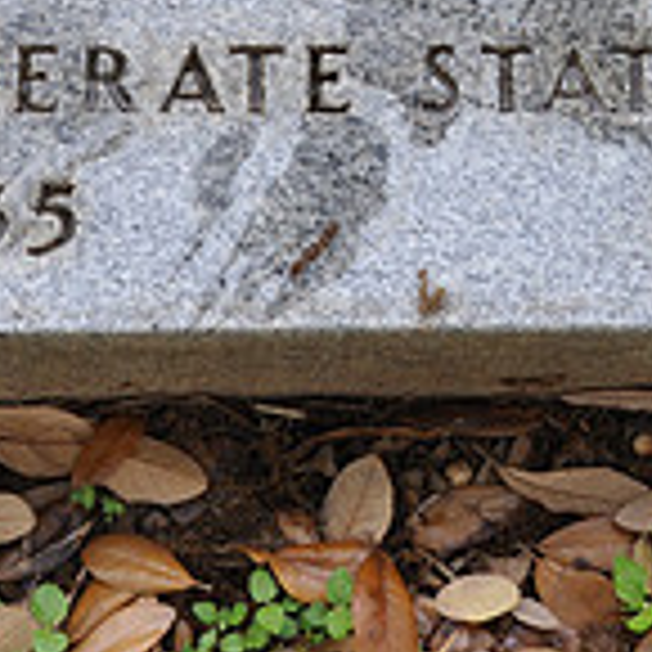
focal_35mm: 178
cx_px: 535
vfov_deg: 9.7
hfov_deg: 9.8
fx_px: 3787
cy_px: -88
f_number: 6.3
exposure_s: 1/40
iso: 200
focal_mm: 35
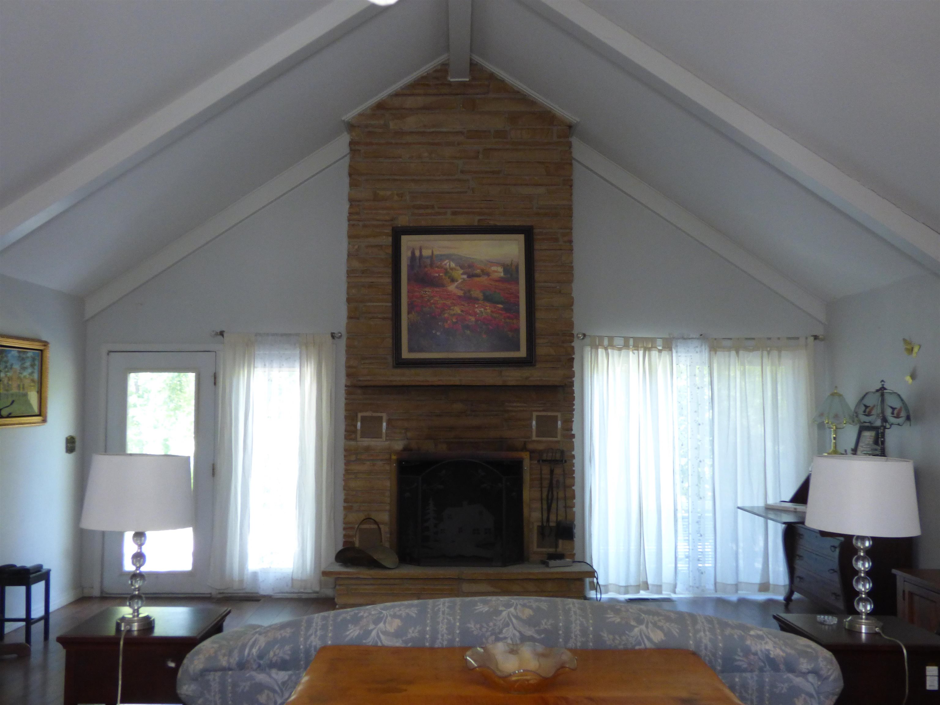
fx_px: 869
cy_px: 352
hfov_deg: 56.8
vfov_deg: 44.2
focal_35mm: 32
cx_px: 470
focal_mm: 5.53
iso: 400
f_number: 3.3
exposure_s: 1/30
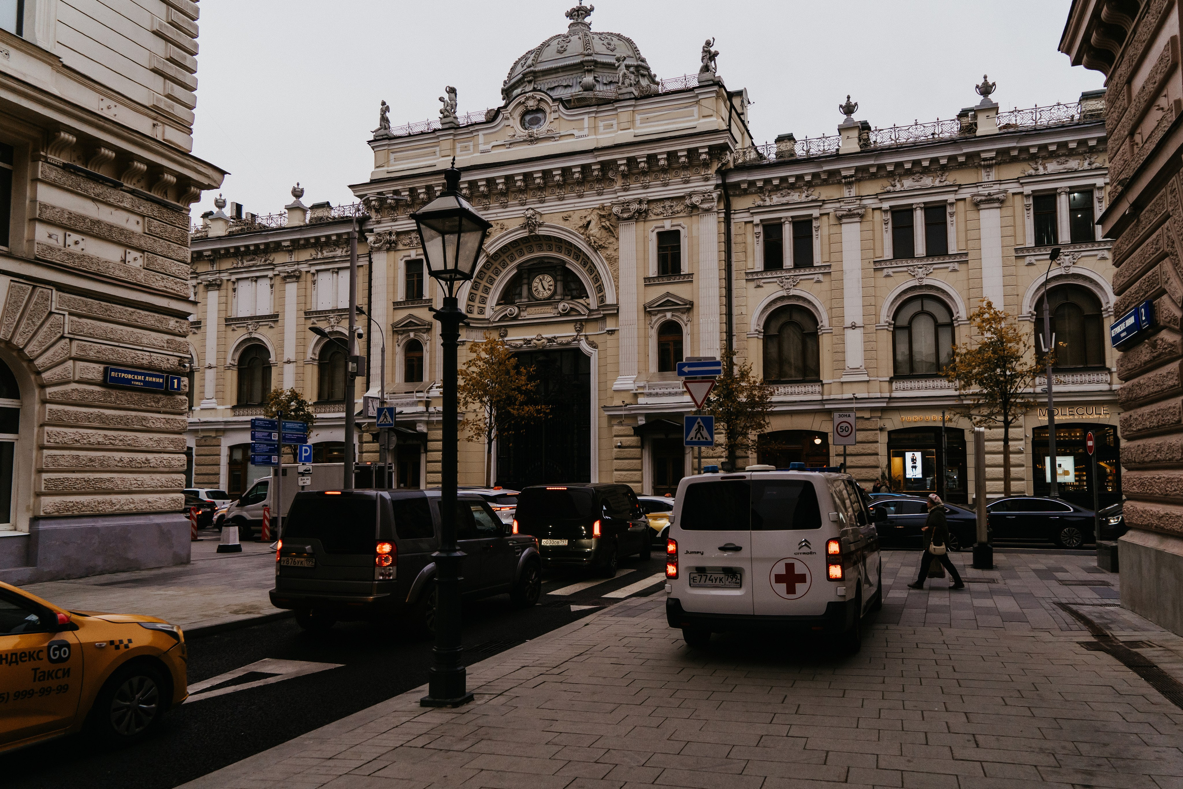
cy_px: 416
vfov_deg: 50.7
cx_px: 624
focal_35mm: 25
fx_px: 832
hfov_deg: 70.7
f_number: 4
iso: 1600
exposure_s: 1/800
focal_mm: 24
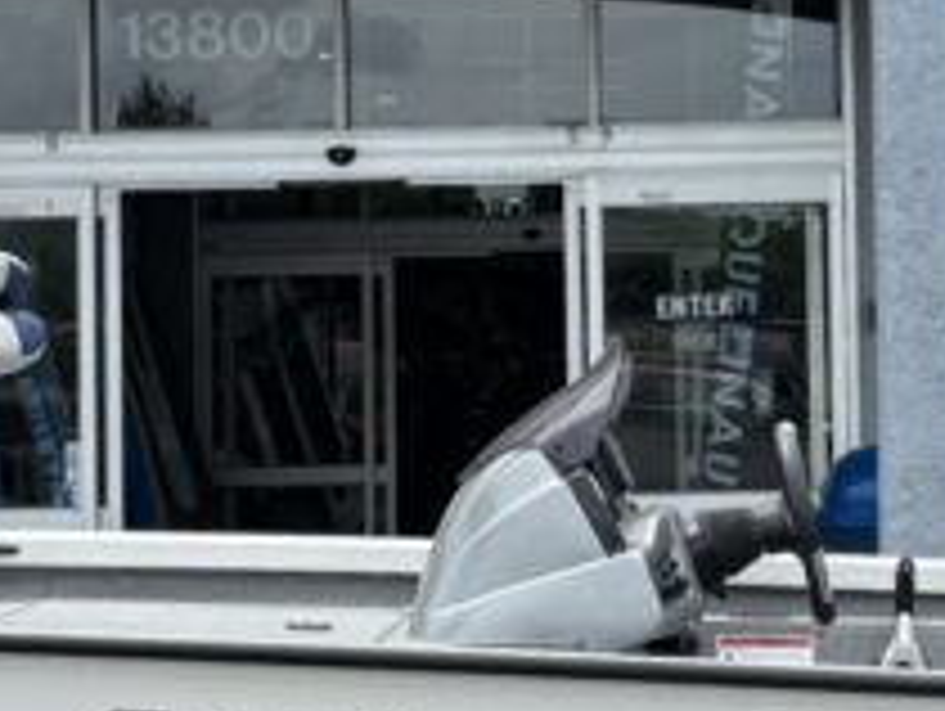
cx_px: 812
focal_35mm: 132
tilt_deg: +1.1
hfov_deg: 14.8
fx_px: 3608
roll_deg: +1.0
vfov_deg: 11.2
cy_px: 234
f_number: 1.6
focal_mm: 5.96
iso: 50
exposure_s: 1/2193
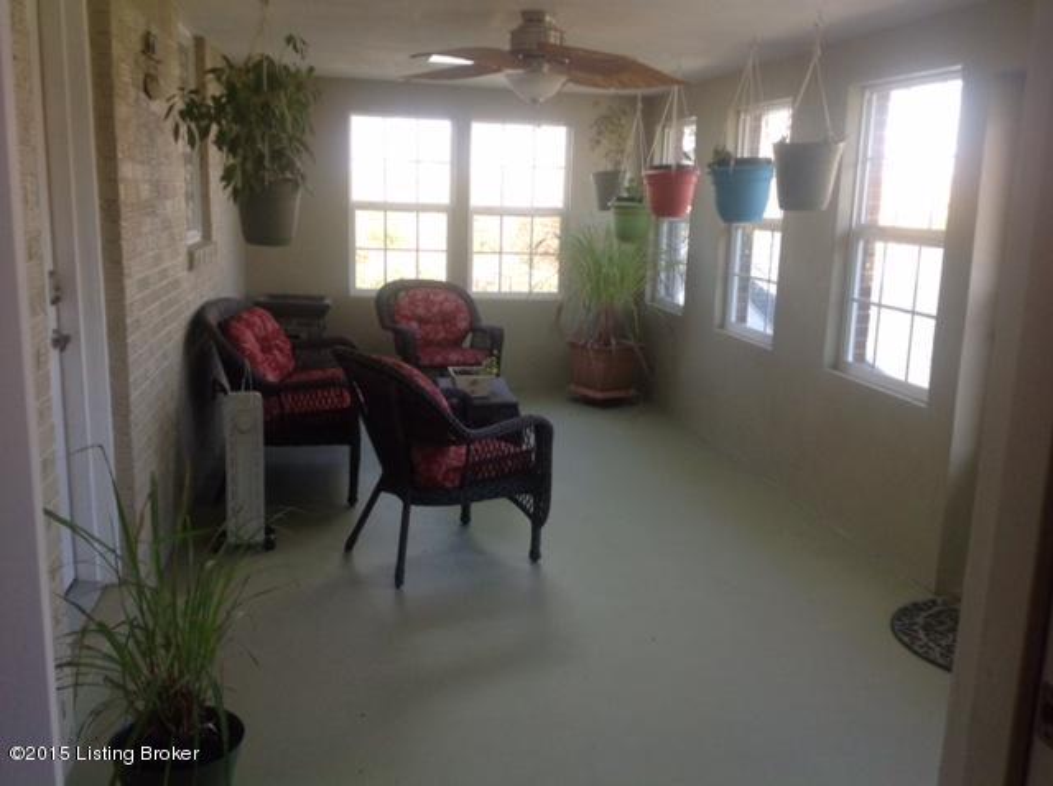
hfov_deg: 52.7
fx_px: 1063
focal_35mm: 35
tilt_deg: -12.6
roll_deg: -2.7
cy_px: 393
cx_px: 526
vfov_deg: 40.6
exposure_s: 1/120
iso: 100
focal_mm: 4.28
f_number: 2.4
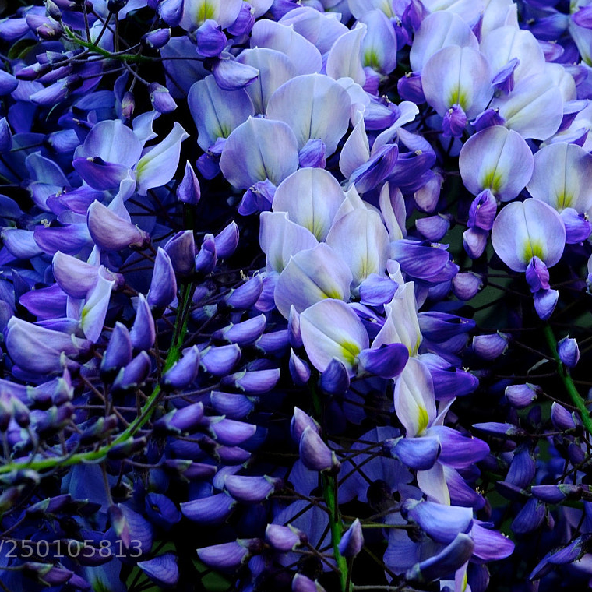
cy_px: 195
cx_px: 358
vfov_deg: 18.6
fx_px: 1799
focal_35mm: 93
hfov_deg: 18.7
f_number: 13
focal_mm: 52
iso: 200
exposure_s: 1/25
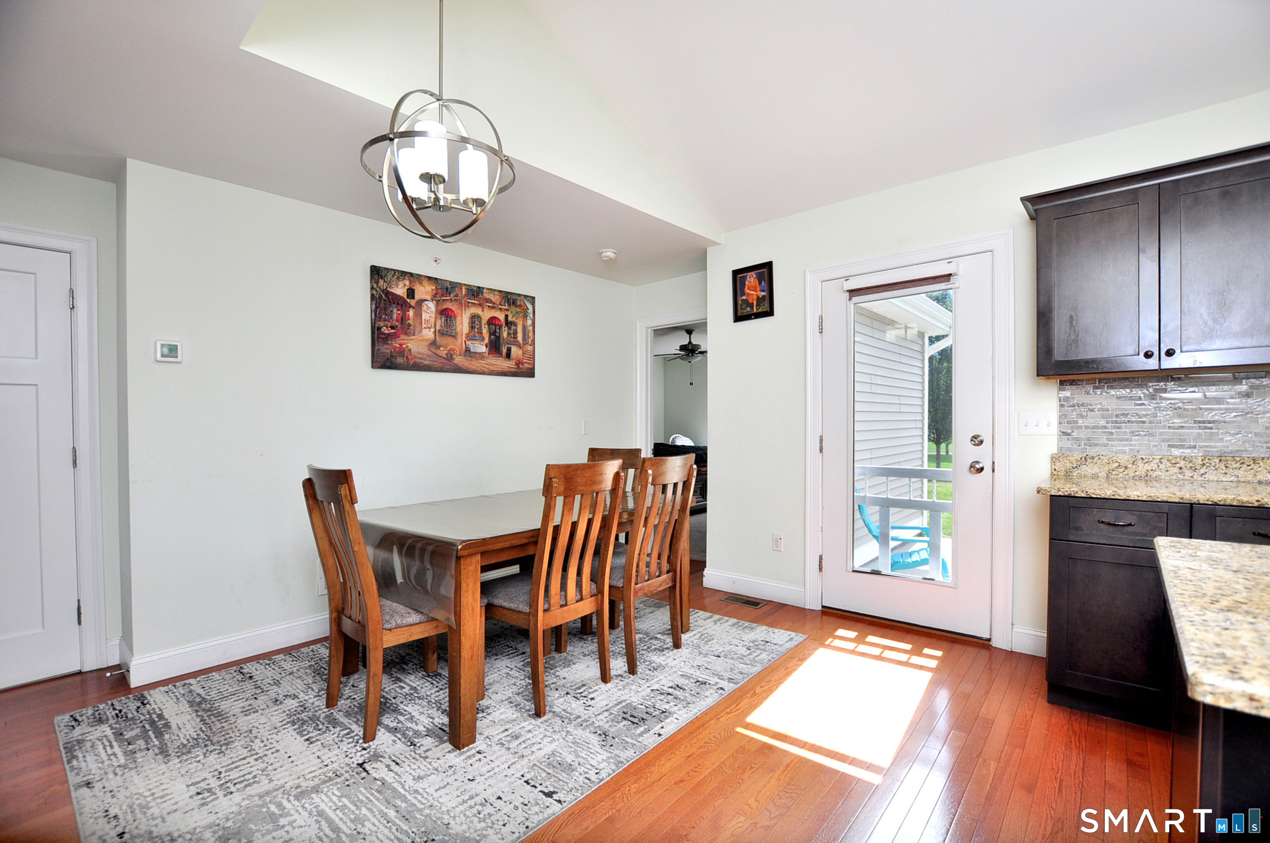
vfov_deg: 77.2
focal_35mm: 15
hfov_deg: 100.5
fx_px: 529
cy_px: 422
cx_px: 635
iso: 250
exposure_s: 1/250
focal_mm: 10
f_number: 4
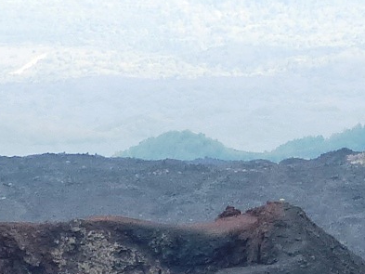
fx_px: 3576
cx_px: 287
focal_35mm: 339
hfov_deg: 5.8
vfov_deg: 4.3
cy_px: 583
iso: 160
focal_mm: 9.4
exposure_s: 1/125
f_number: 4
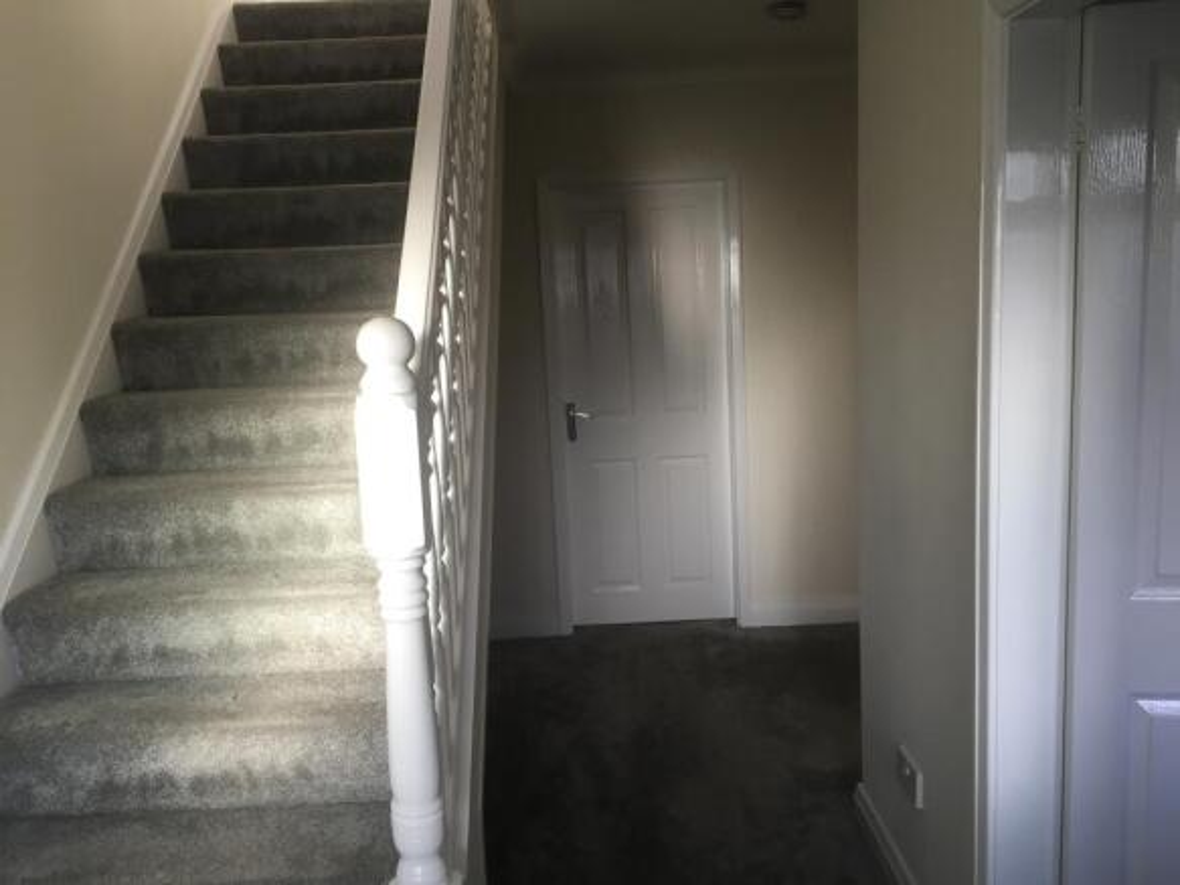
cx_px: 590
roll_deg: +1.2
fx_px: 988
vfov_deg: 48.2
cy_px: 442
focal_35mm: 29
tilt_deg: -9.0
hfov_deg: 61.7
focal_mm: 4.15
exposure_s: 1/33
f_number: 2.2
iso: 25
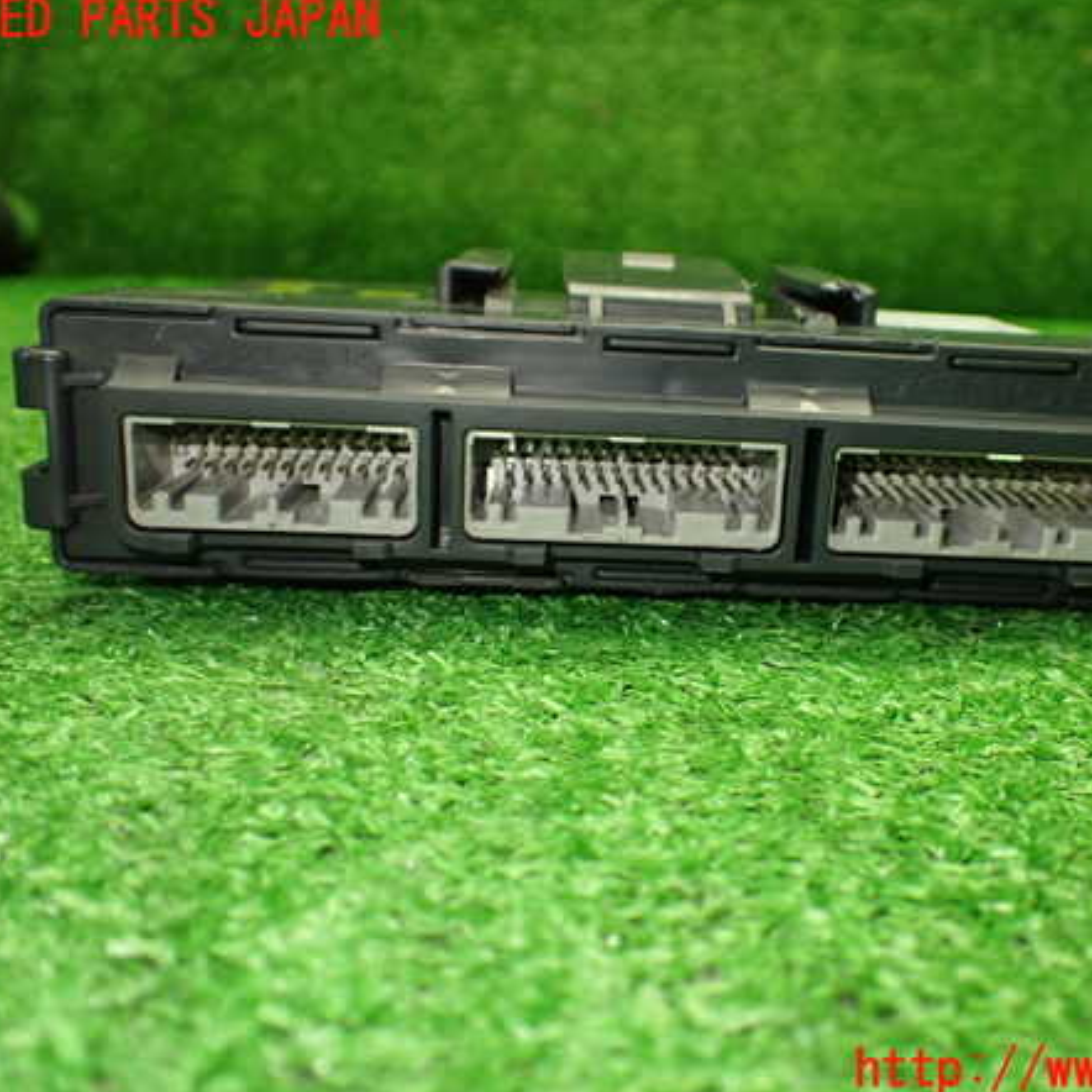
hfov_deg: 45.7
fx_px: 1285
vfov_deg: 46.0
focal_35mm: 36
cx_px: 672
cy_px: 546
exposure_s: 1/125
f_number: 2.3
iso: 640
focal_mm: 5.4
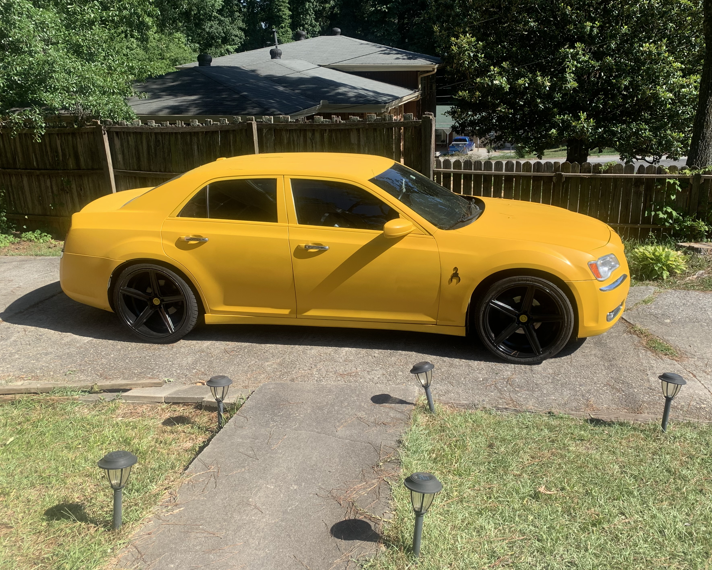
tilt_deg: -18.6
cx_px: 406
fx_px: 611
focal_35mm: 29
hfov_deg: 60.2
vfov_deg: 50.0
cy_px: 272
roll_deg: +0.5
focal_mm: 4.25
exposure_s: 1/1299
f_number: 1.8
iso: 25
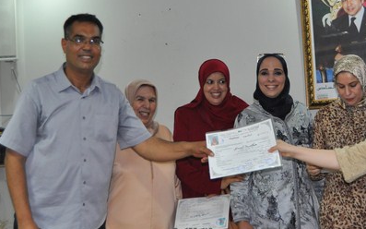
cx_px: 223
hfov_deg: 31.9
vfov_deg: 20.3
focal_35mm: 64
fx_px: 638
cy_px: 104
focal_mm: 26
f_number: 4
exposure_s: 1/80
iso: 800
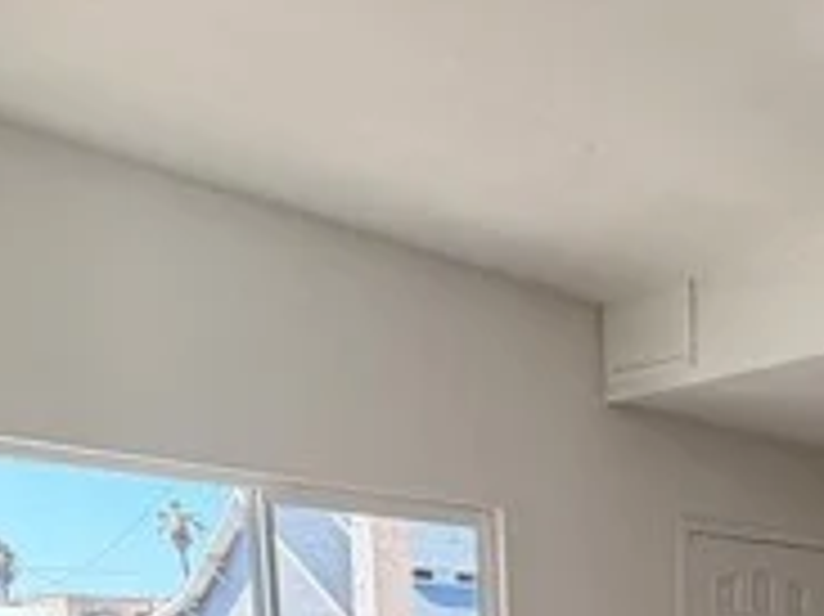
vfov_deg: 23.8
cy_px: 913
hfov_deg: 35.3
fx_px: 1166
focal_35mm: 49
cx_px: 824
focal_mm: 2.22
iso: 80
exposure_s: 1/120
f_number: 2.2
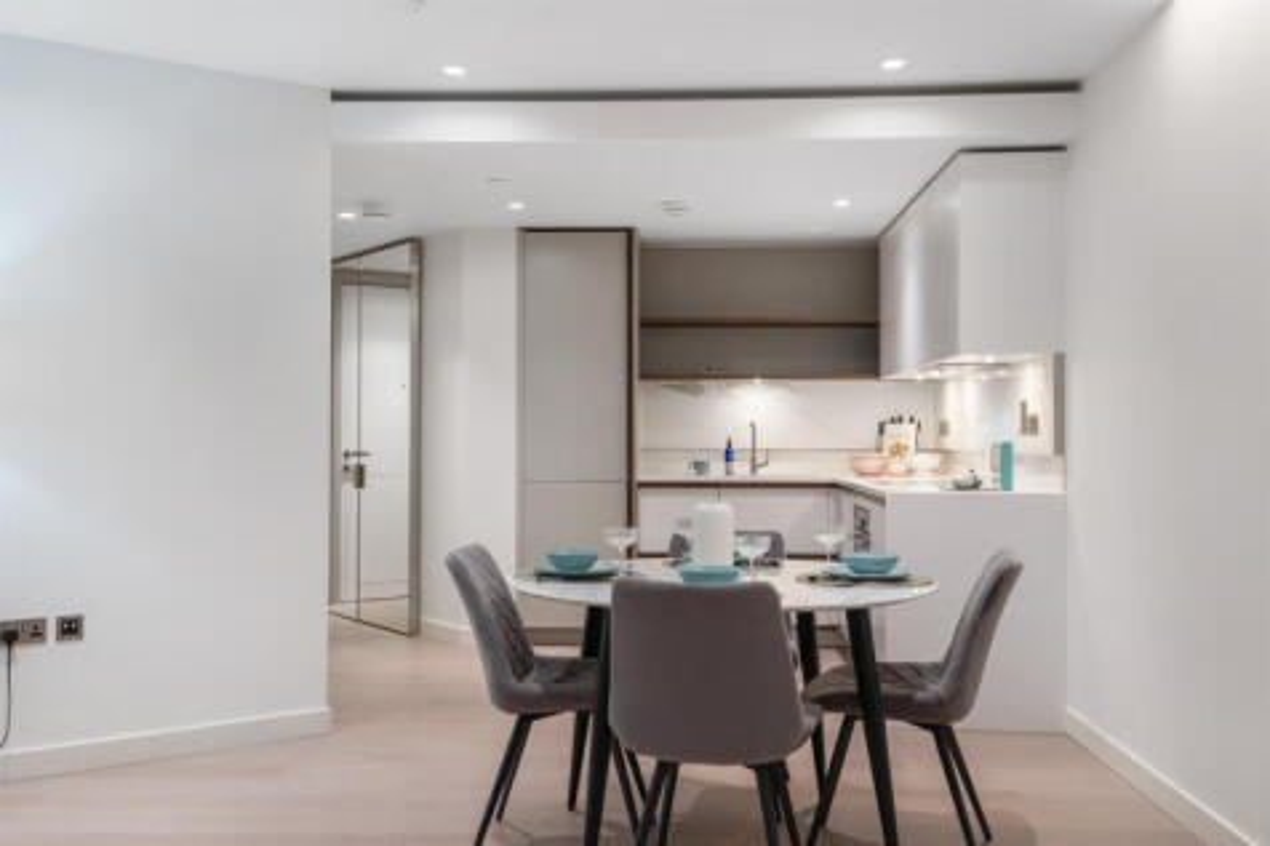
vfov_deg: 36.8
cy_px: 423
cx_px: 635
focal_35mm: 36
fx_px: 1269
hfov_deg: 53.1
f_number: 8
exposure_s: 1/30
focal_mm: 24
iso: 500
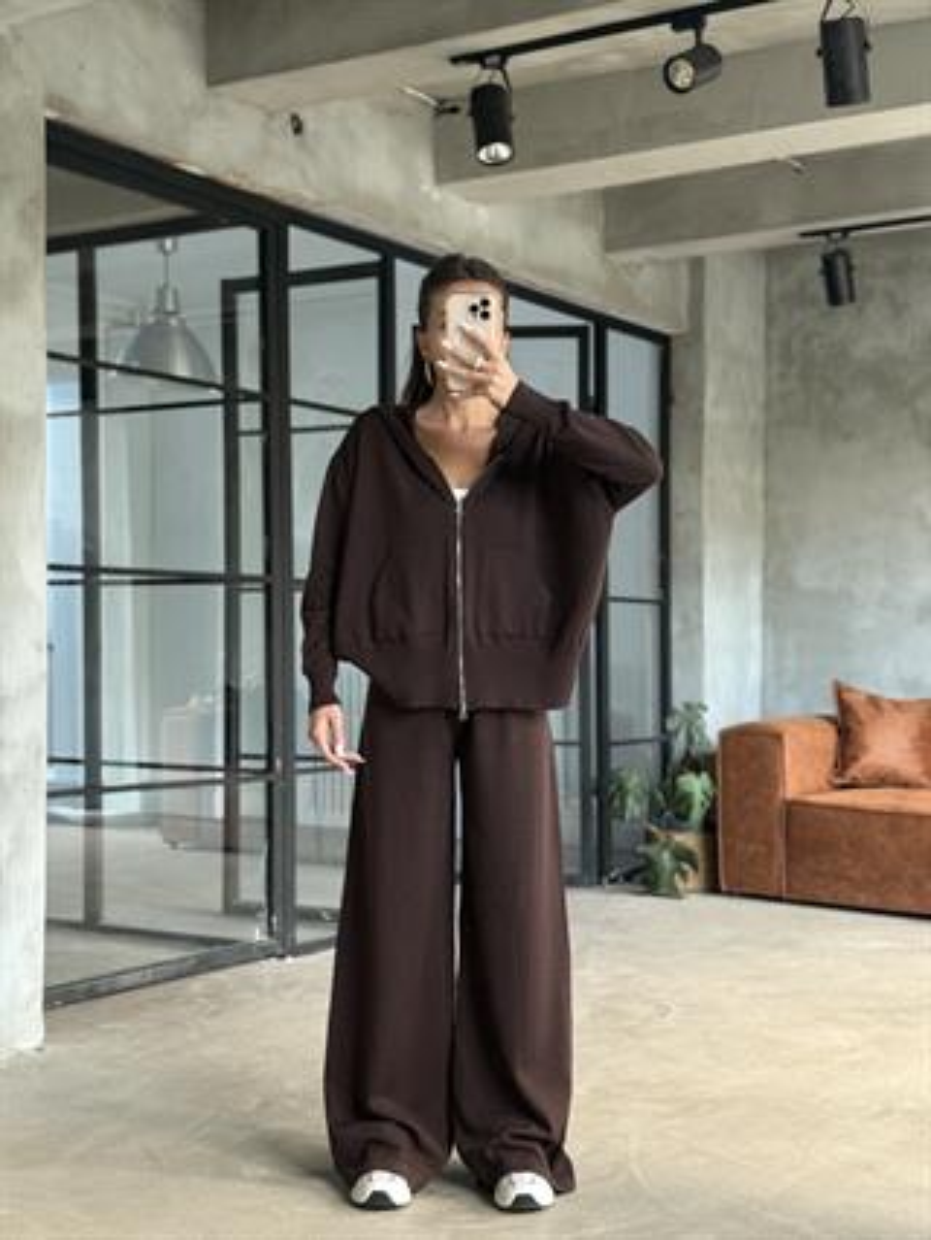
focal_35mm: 48
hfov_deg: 30.3
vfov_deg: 39.6
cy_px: 620
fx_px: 1720
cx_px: 466
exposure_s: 1/40
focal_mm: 6.76
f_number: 1.78
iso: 250
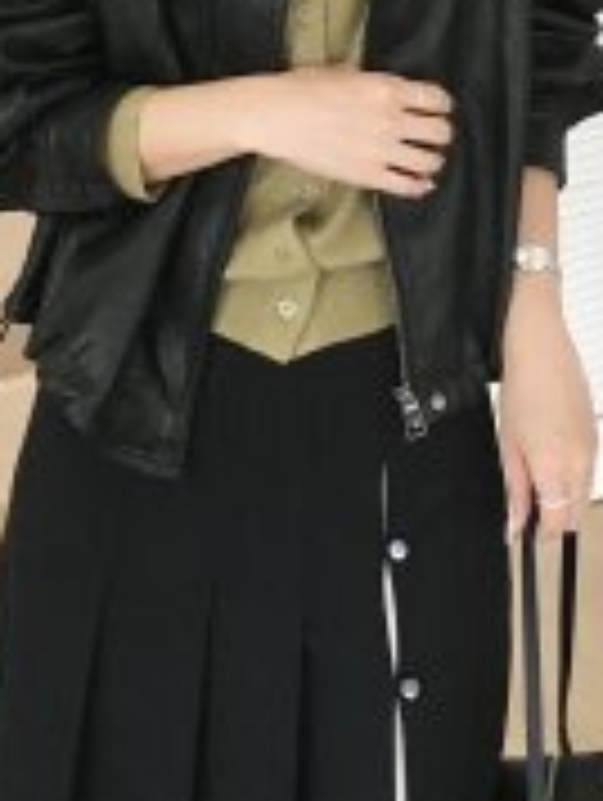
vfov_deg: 23.1
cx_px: 284
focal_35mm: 78
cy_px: -140
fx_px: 1807
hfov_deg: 18.9
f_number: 2.2
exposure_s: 1/30
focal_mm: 4.15
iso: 40
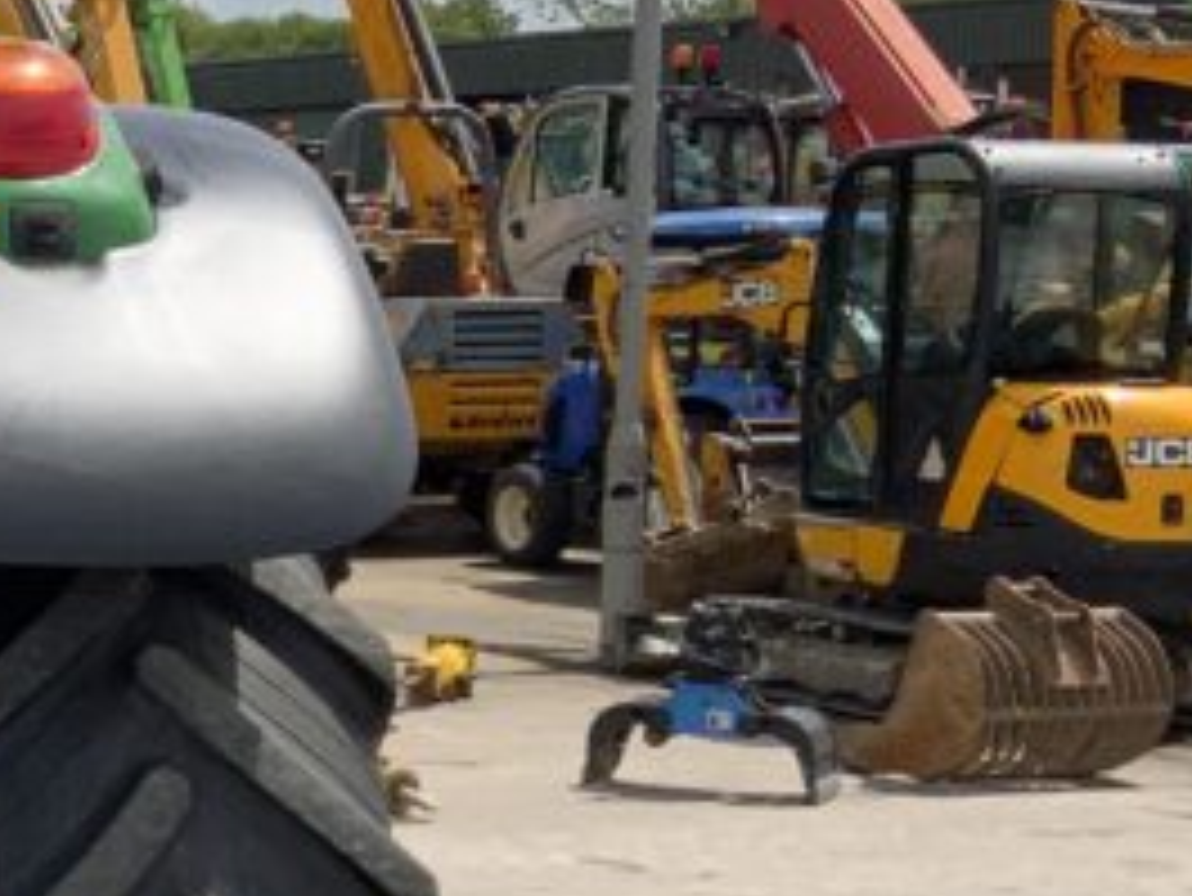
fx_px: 3858
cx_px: -567
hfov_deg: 16.1
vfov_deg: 13.2
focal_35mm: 112
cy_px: 599
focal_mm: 3
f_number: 1.8
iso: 20
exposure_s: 1/2667
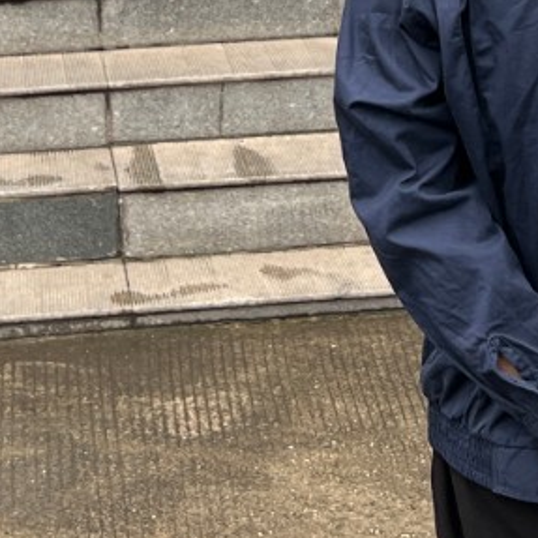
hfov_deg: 13.6
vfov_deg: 13.1
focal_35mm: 128
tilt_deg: -8.7
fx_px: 2251
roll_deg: +1.8
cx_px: 251
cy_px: -202
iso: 50
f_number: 1.5
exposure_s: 1/476
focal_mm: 5.7
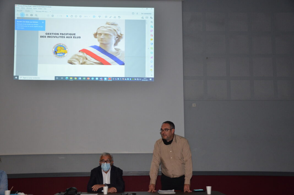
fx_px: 367
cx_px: 147
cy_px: 98
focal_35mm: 45
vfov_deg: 29.8
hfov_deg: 43.7
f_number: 4.2
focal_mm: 30
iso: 800
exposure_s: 1/60
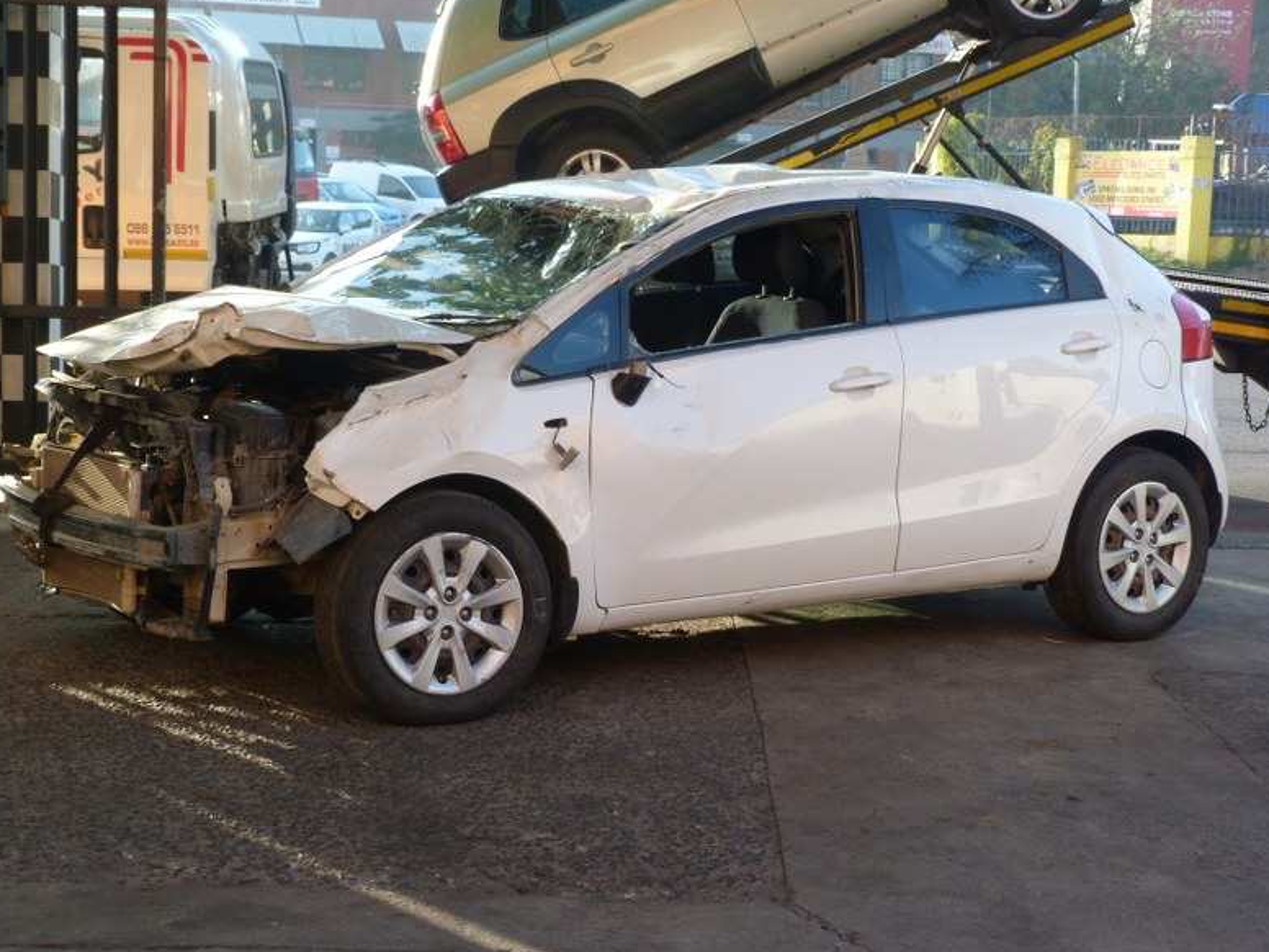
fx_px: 2420
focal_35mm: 66
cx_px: 638
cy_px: 479
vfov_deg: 22.3
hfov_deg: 29.4
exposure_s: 1/125
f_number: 3.3
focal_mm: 11.6
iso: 125
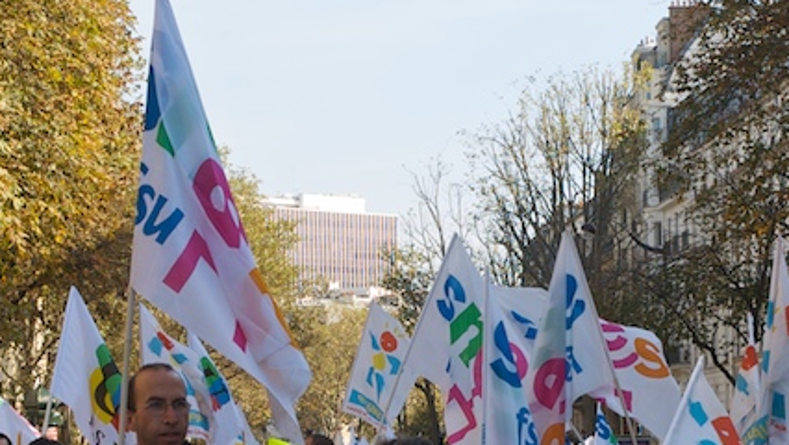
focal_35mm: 128
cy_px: 477
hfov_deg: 16.7
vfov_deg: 9.4
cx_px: 554
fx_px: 2679
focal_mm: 34
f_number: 7.1
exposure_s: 1/200
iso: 200
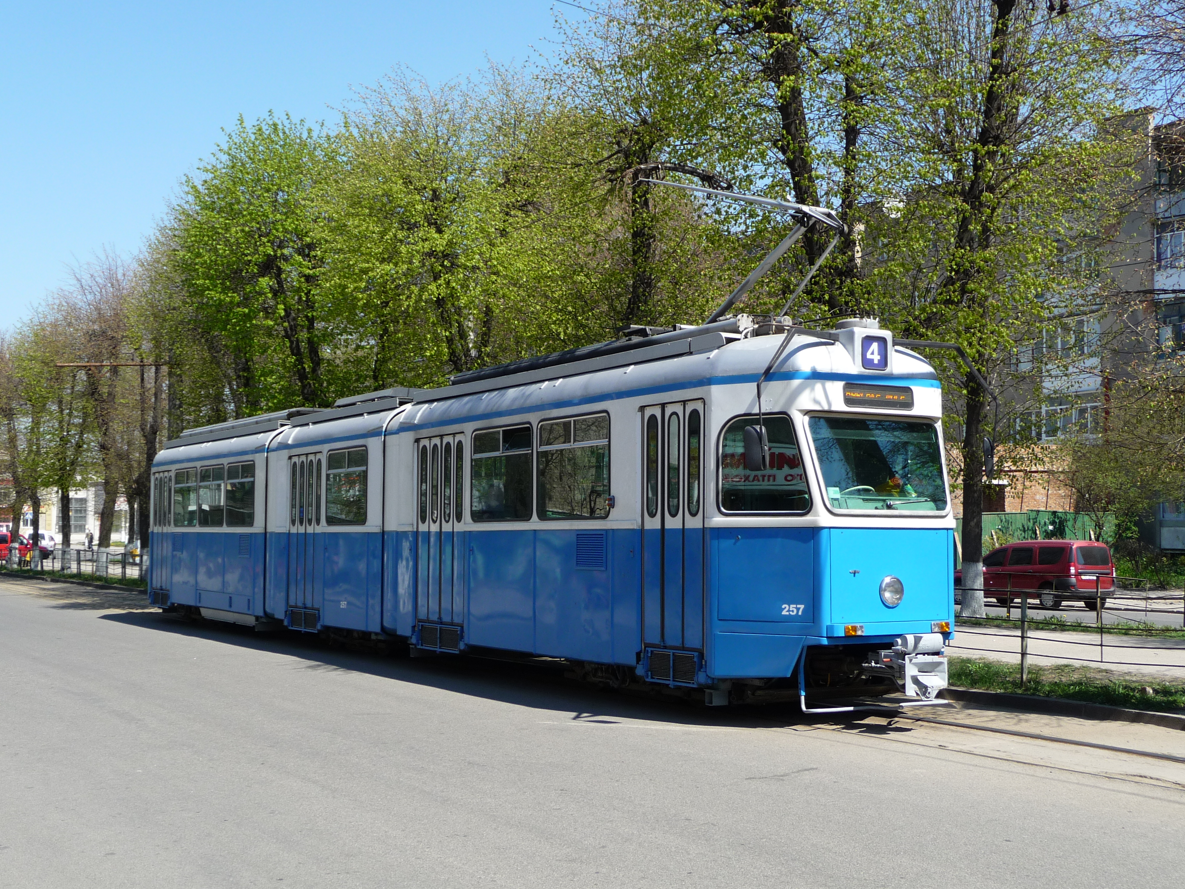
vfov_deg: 32.9
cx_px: 595
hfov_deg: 42.9
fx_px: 1506
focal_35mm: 44
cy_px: 452
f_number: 4
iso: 100
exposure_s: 1/500
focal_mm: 7.1
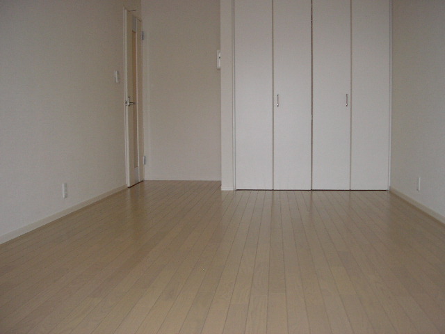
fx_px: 489
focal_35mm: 38
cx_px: 222
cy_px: 167
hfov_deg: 49.0
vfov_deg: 37.7
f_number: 2.9
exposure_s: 1/30
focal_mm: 5.8
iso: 100
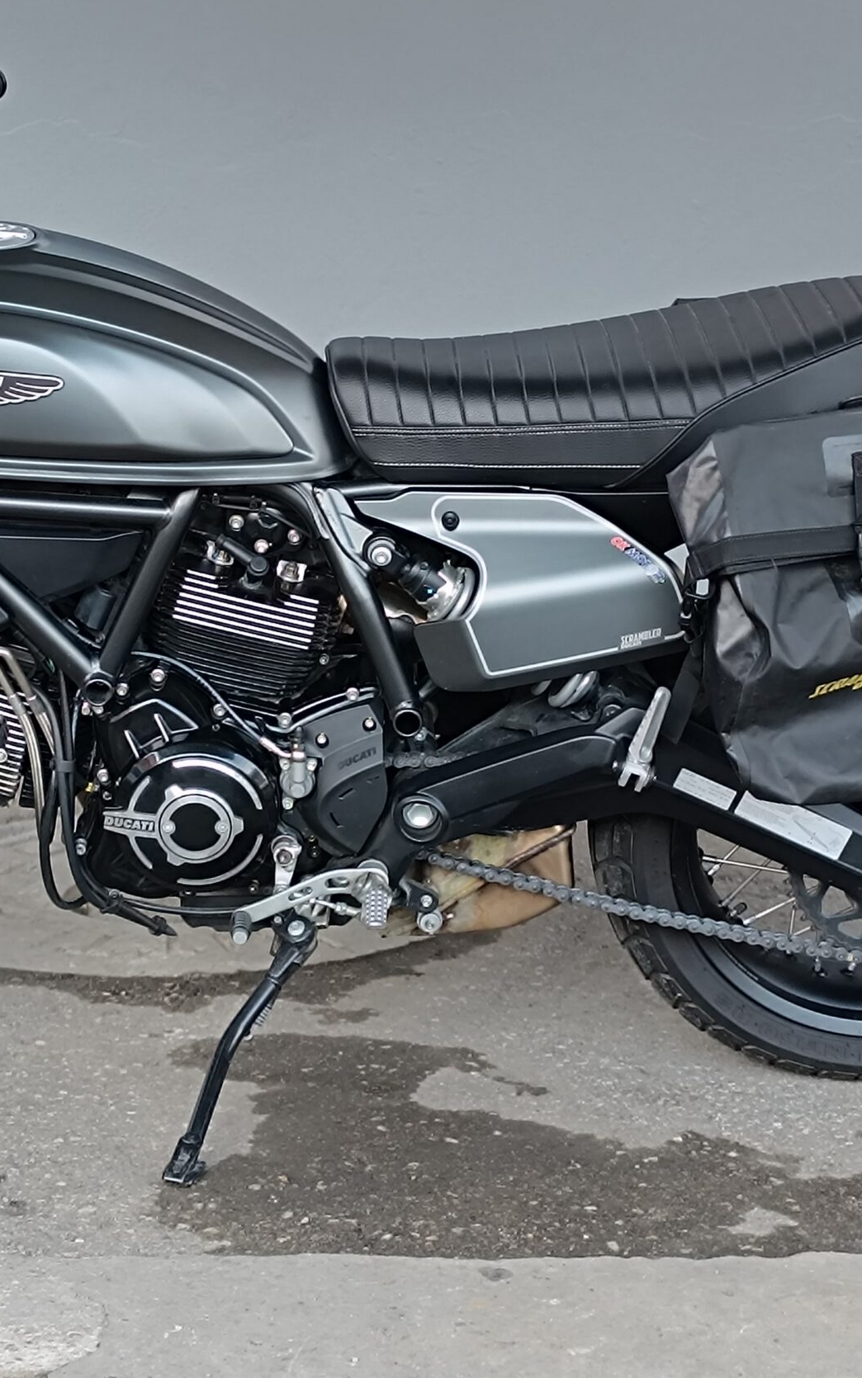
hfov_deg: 32.4
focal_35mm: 39
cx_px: 274
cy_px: 599
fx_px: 1466
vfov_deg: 50.2
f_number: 1.65
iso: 408
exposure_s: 1/100
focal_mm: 6.14
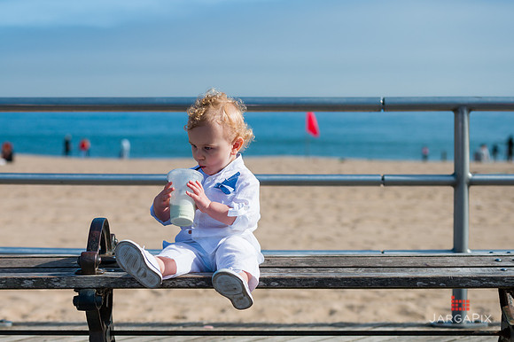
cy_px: 157
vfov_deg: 15.9
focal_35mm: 86
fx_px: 1228
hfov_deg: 23.6
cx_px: 198
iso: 200
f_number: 4
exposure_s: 1/4000
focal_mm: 70
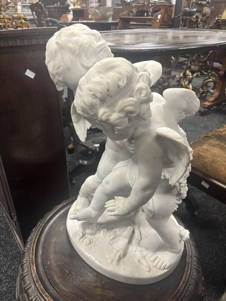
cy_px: 150
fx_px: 226
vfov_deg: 67.3
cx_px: 113
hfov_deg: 53.1
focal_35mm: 26
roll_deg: -2.1
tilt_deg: -30.0
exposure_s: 1/50
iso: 160
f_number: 1.6
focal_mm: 5.96
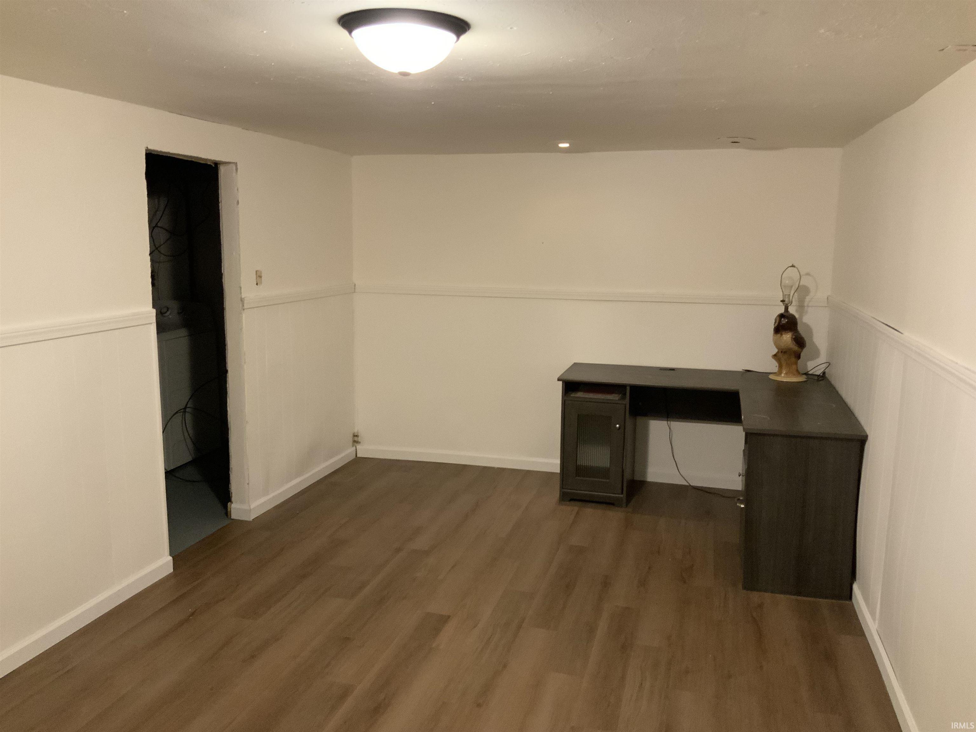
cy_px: 366
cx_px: 488
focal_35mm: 29
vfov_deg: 48.2
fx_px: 818
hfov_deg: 61.7
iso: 250
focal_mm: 3
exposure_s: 1/40
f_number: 1.8
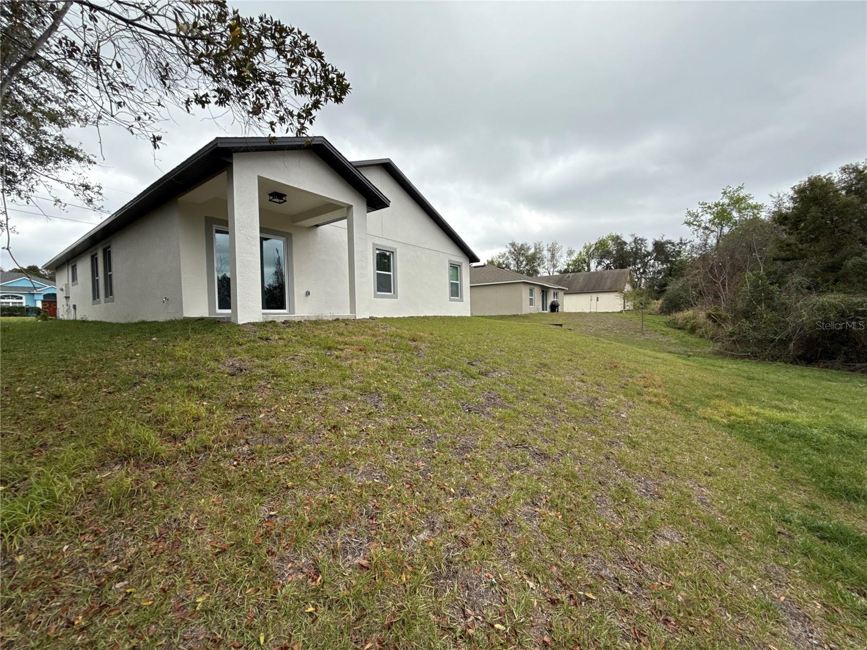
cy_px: 325
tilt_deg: +0.1
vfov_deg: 85.7
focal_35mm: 14
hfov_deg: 102.1
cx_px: 434
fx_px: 351
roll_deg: +0.4
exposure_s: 1/955
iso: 64
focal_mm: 2.22
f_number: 2.2
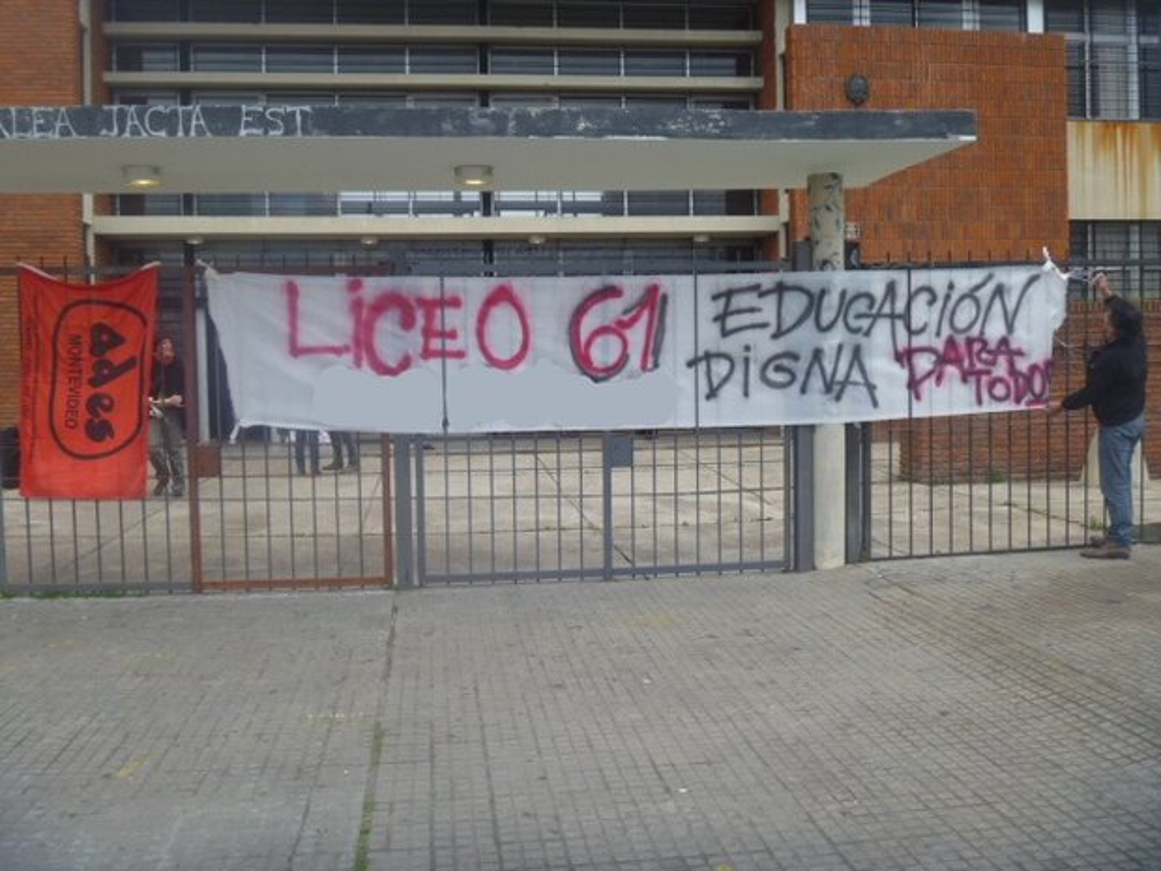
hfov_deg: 52.6
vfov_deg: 40.7
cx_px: 580
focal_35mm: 35
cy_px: 436
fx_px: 1174
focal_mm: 6.3
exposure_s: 1/160
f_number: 3.5
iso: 80
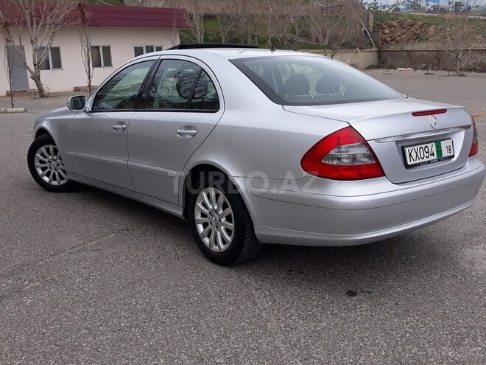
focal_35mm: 27
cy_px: 182
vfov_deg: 51.4
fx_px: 379
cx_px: 243
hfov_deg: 65.3
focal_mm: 3.71
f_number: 1.7
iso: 40
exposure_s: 1/554
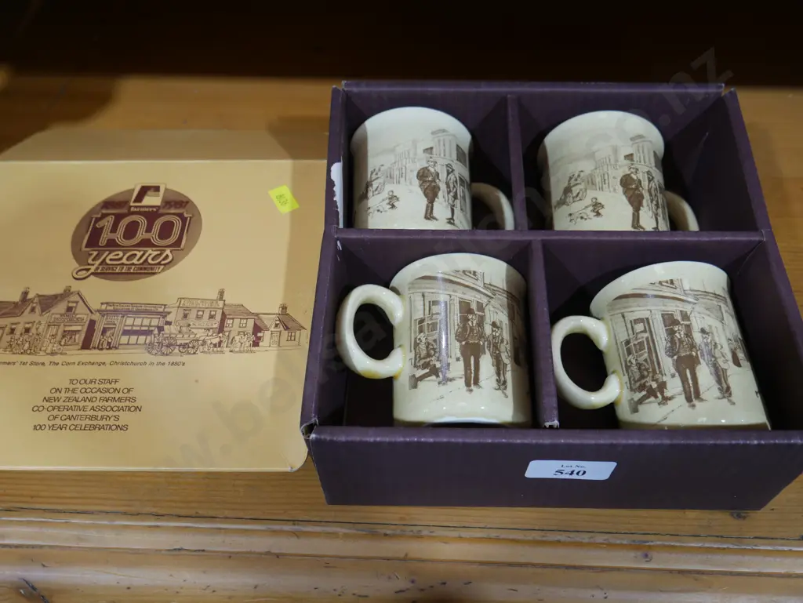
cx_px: 402
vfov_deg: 41.8
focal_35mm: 34
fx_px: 789
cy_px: 302
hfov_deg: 53.9
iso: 320
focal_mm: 17
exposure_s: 1/60
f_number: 4
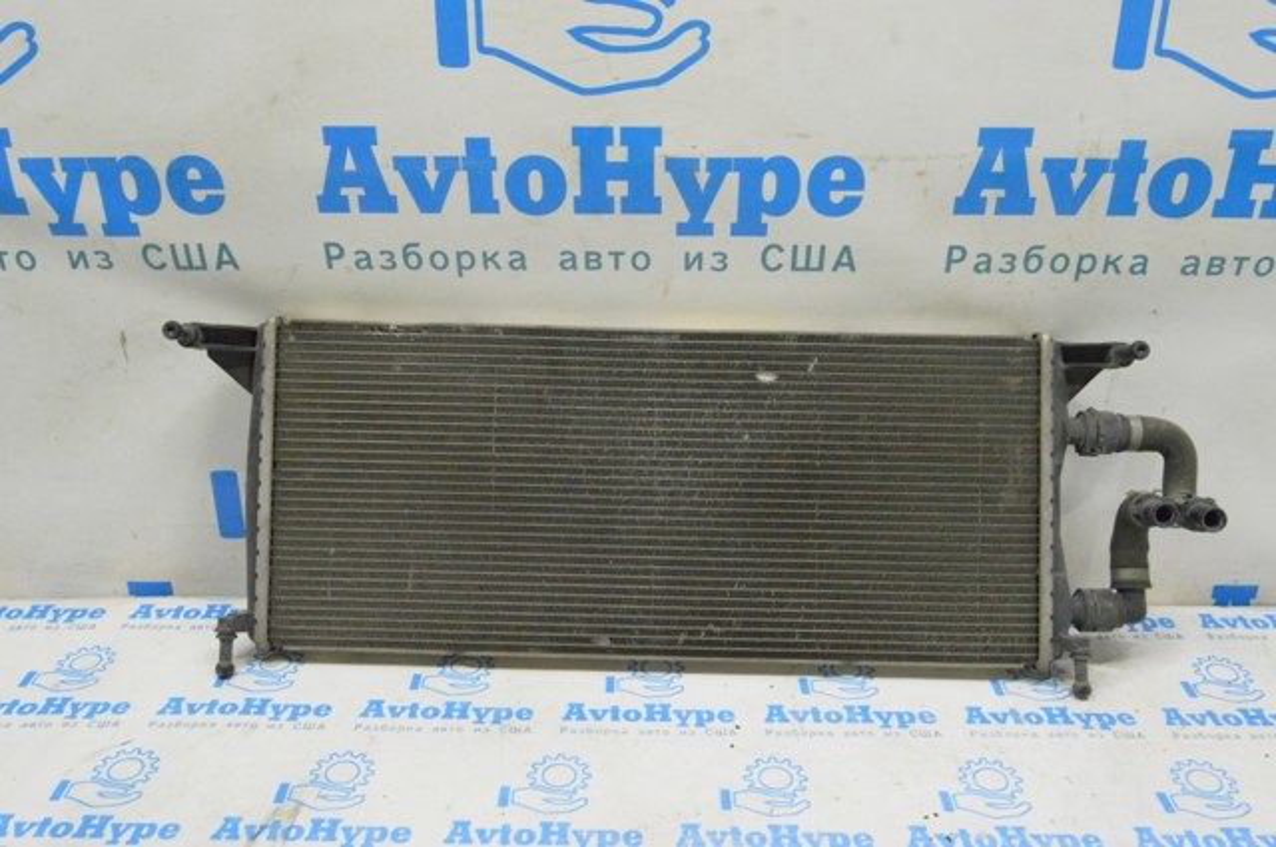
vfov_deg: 39.9
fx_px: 1168
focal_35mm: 33
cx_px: 638
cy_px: 424
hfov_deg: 57.3
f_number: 20
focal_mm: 22
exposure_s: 1/15
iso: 6400
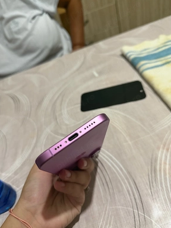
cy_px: 116
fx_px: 165
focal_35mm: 25
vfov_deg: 69.4
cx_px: 87
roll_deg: +19.7
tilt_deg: -43.7
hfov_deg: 54.9
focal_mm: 6.76
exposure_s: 1/50
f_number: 1.78
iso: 500
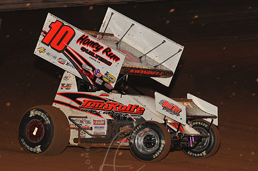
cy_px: 96
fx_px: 1540
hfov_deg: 9.6
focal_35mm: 215
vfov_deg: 6.4
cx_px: 122
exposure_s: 1/320
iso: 1250
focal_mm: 155
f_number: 7.1
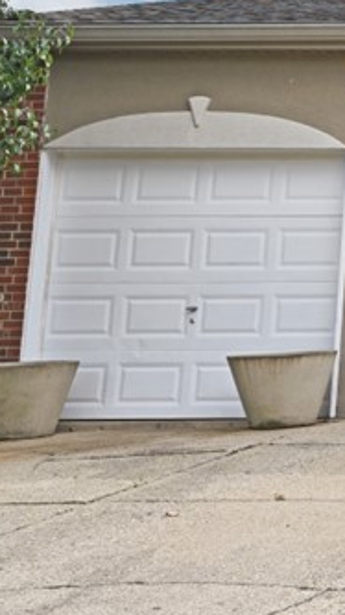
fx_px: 1335
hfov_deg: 11.6
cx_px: 873
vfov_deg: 25.5
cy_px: 126
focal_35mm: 82
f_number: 7.1
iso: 100
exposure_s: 1/320
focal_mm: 24
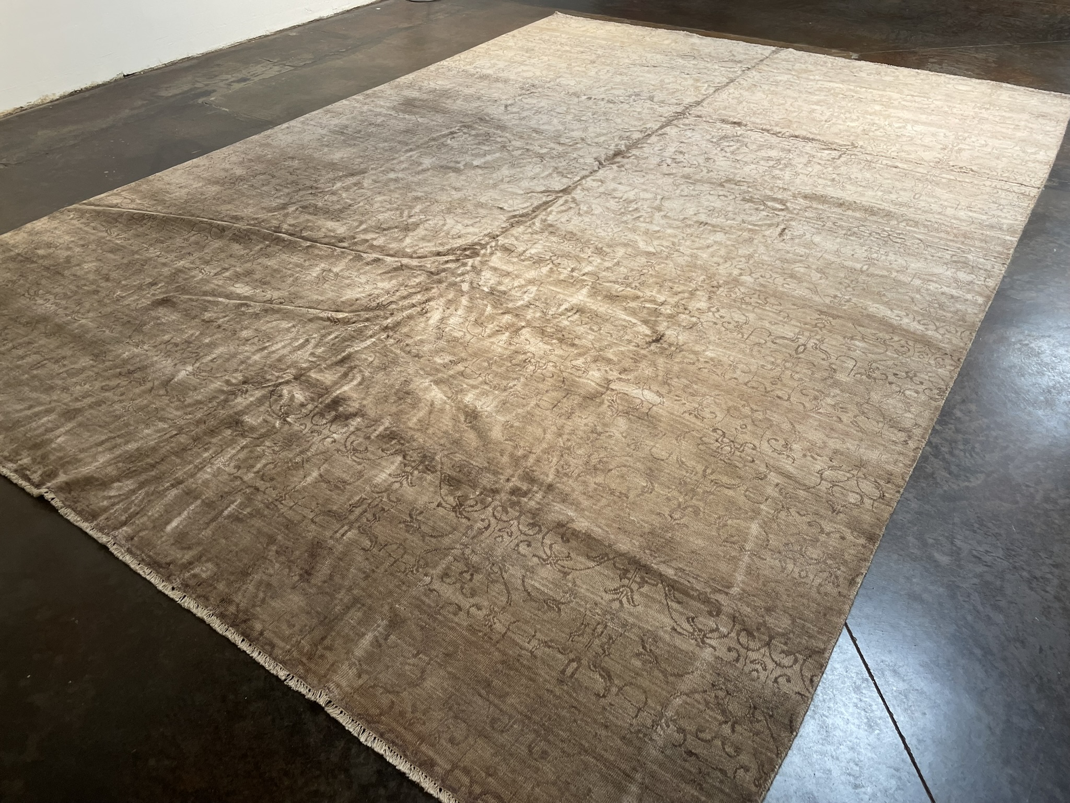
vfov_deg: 53.1
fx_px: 804
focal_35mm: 26
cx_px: 535
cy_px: 402
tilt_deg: -37.8
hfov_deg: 67.3
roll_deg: +1.9
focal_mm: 4.2
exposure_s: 1/60
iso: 64
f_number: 1.6
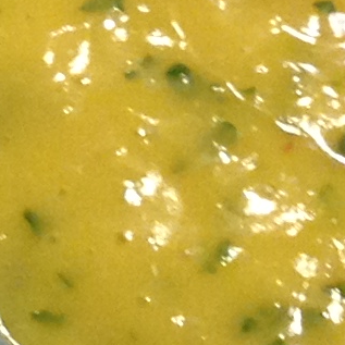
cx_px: -350
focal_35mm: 319
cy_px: -469
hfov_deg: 5.4
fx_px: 3597
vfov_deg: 5.3
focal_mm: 4.28
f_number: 2.4
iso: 160
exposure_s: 1/20
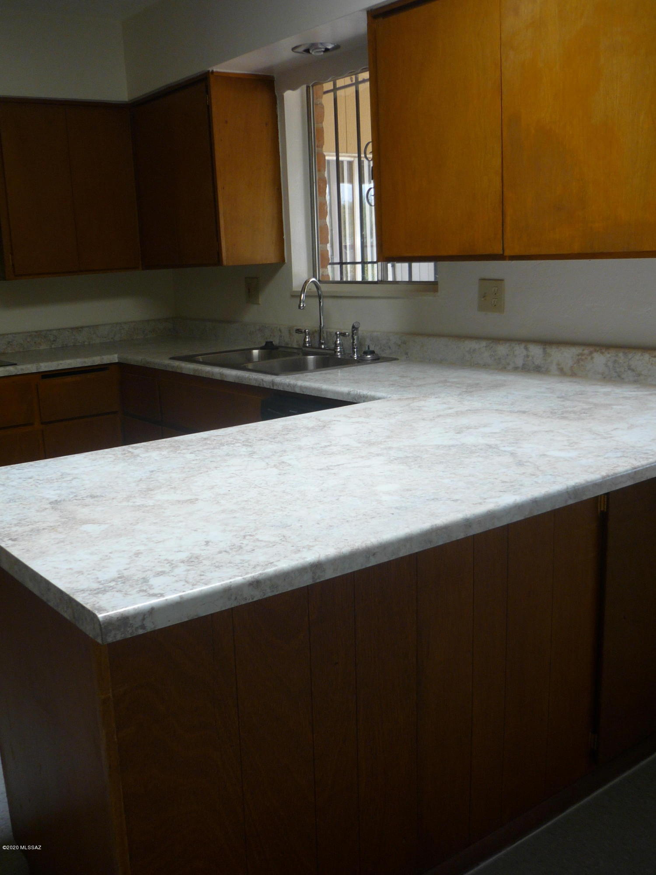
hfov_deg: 42.9
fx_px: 834
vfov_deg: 55.4
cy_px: 438
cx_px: 328
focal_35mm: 33
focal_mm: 5.5
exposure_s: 1/80
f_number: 2.8
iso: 100
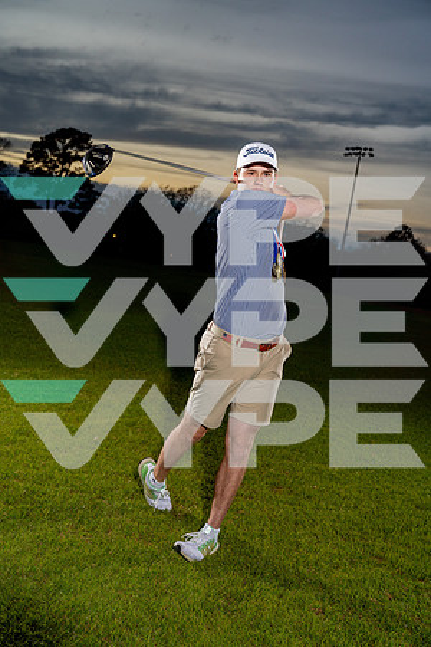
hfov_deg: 37.9
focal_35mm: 35
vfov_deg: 54.4
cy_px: 324
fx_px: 628
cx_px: 216
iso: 400
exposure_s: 1/250
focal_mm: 35
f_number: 4
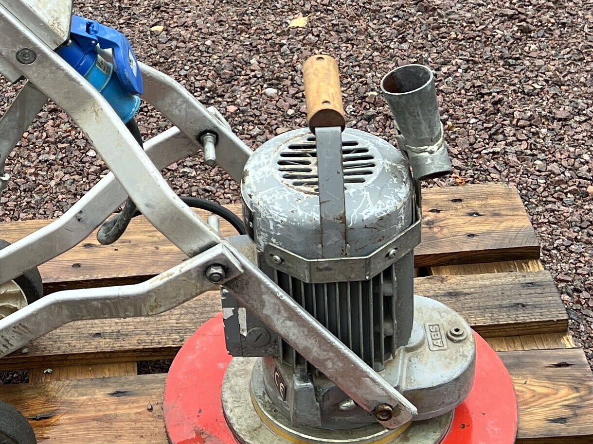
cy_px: 61
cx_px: 27
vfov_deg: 17.0
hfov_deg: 22.1
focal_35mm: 86
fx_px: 1473
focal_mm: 5.7
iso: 50
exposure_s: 1/361
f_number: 1.5
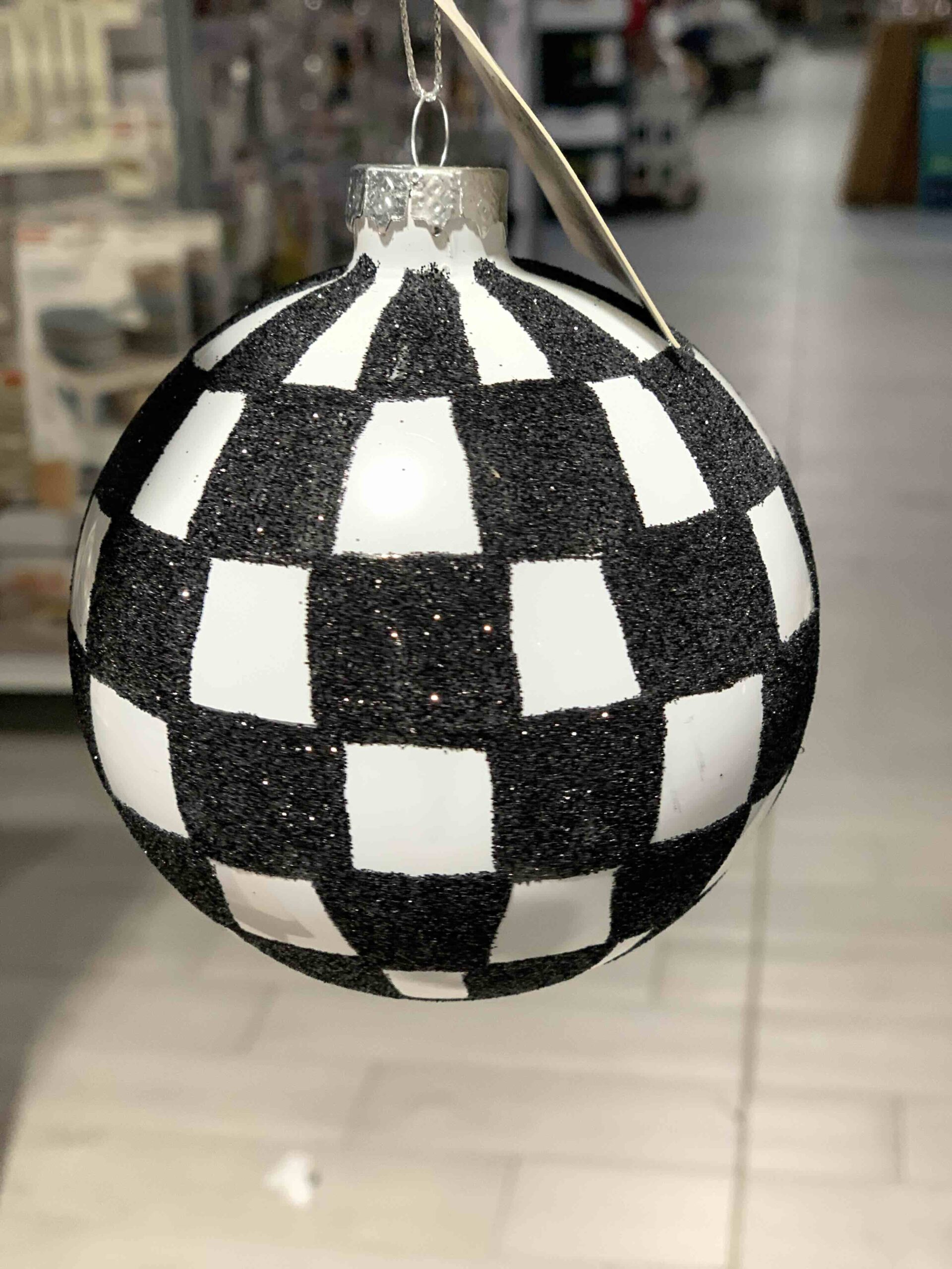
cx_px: 476
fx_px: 1907
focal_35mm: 52
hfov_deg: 28.0
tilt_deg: -21.2
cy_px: 634
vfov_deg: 36.8
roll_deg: +2.7
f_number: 2.4
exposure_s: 1/50
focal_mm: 6
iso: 80
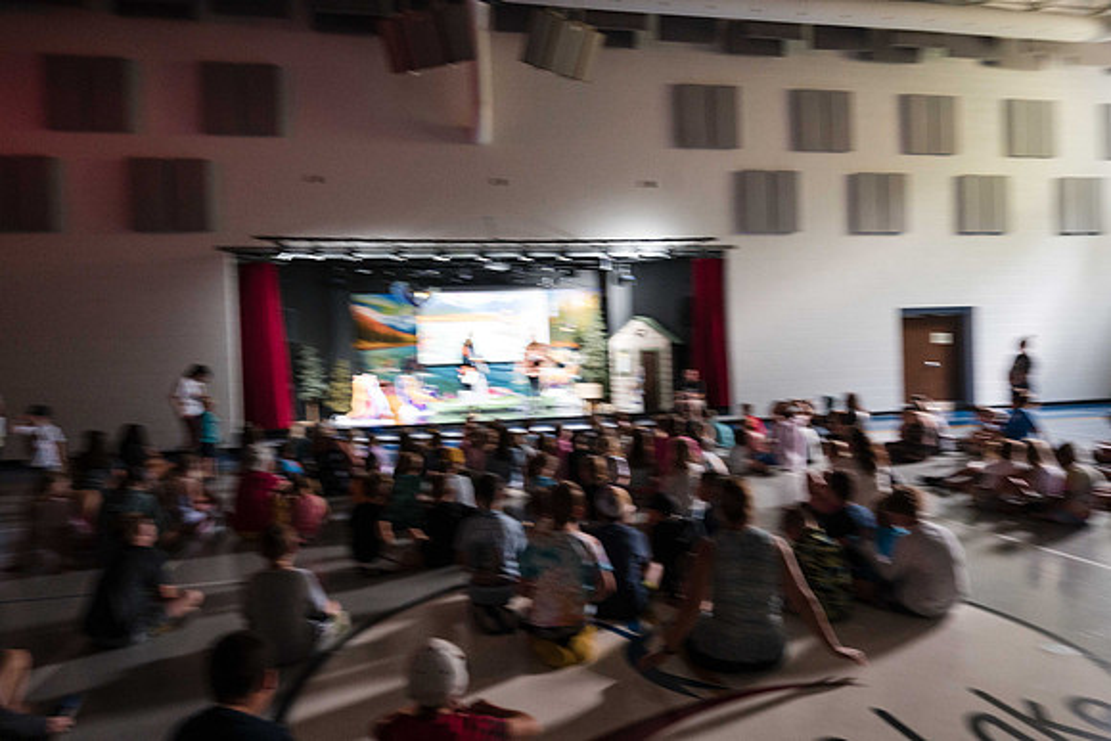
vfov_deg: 55.8
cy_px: 365
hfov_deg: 76.9
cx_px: 551
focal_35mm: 23
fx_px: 700
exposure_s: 1/60
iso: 3200
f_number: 4
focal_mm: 21
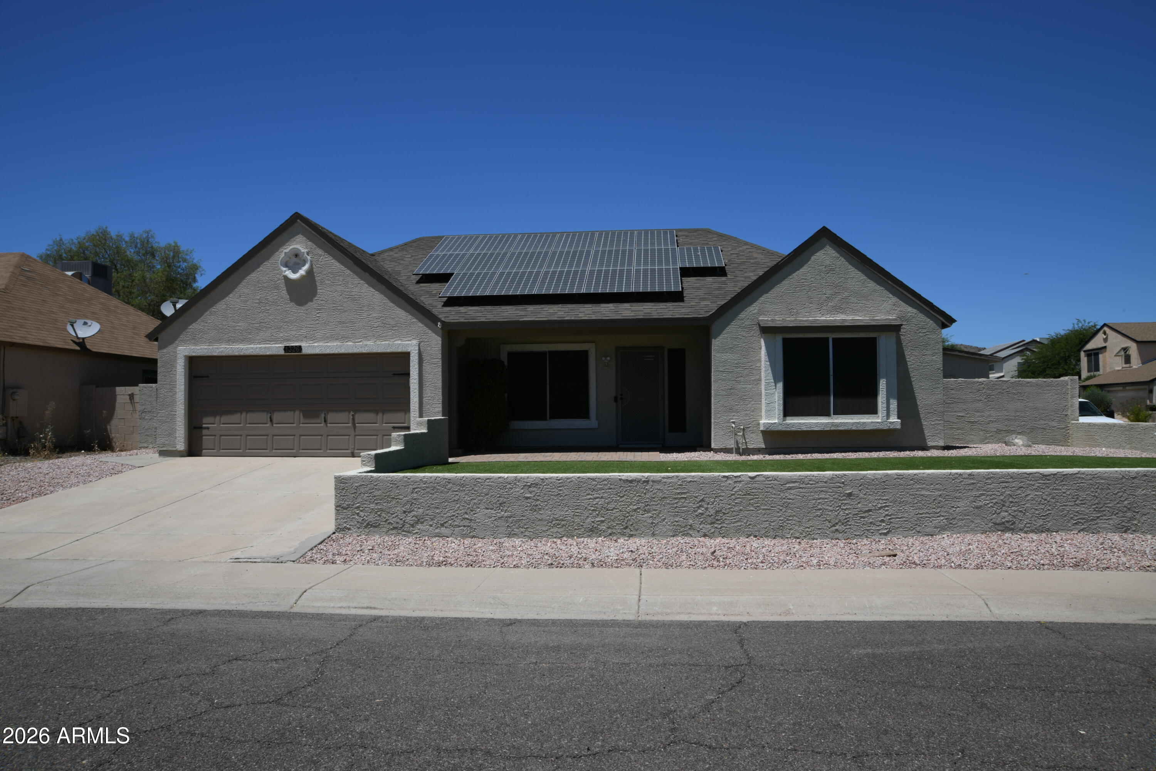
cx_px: 578
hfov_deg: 69.4
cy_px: 386
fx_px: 835
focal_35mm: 26
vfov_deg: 49.6
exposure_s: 1/60
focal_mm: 26
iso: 100
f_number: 18
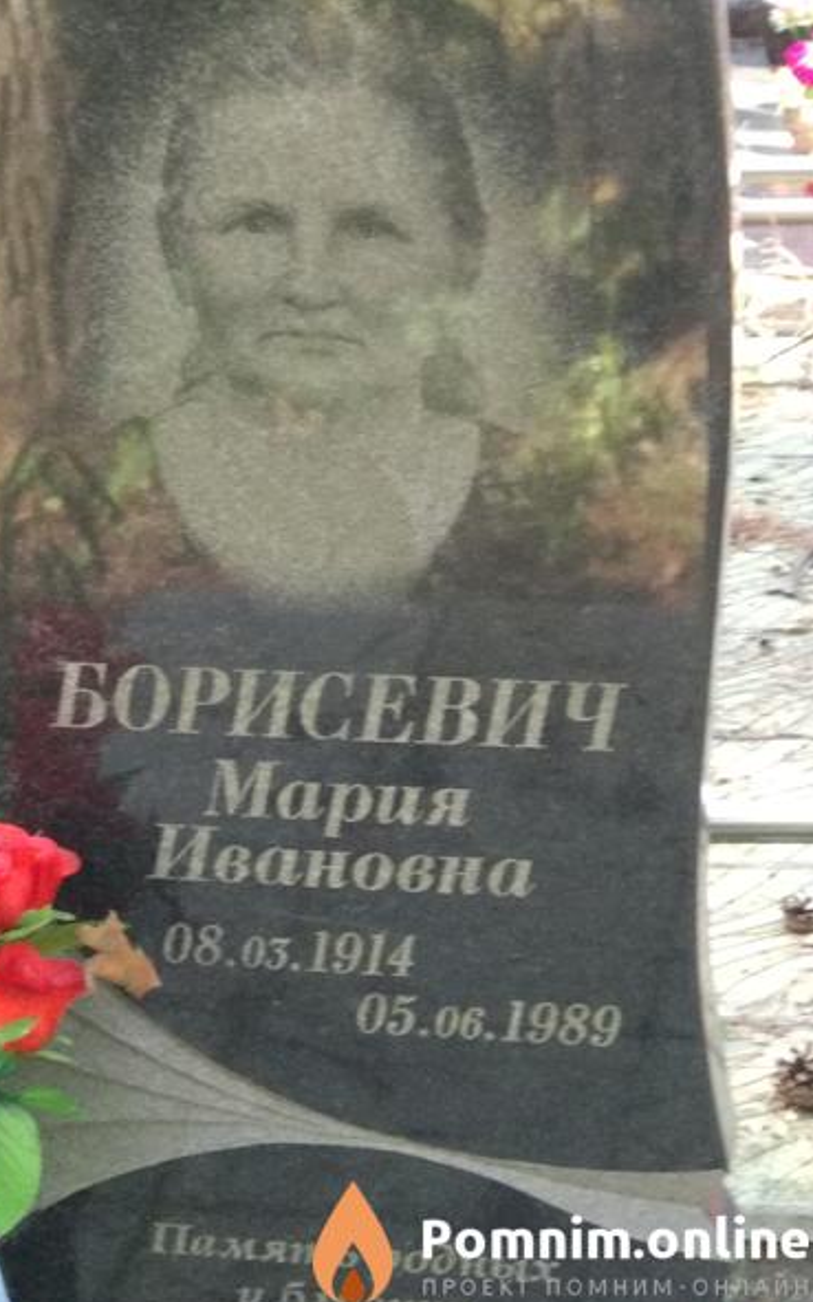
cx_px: 324
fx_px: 1987
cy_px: 654
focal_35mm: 56
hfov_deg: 23.1
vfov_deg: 36.3
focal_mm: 5.99
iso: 640
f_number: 2.6
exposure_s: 1/60
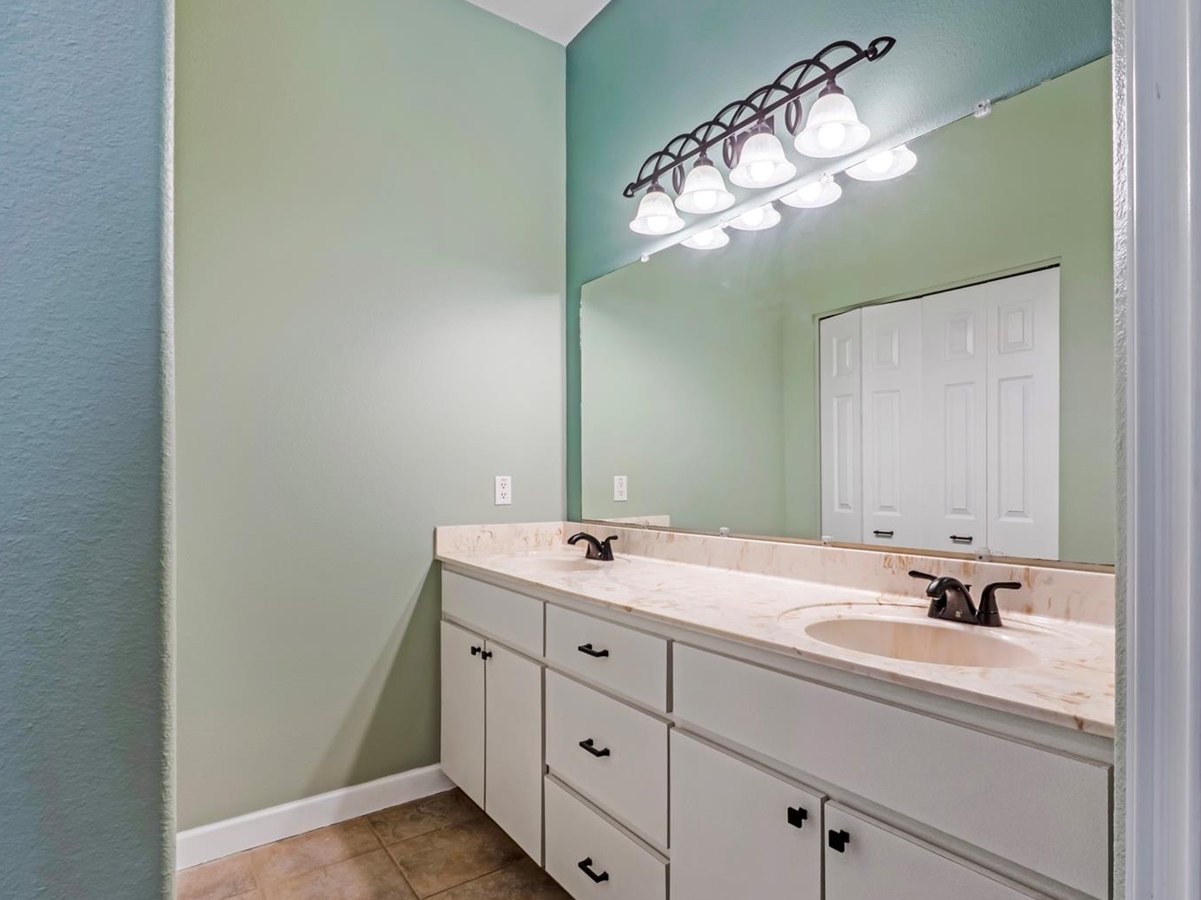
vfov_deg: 69.9
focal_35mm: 19
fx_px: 644
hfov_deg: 85.9
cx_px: 642
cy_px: 446
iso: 250
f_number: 9
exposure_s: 1/100
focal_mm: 11
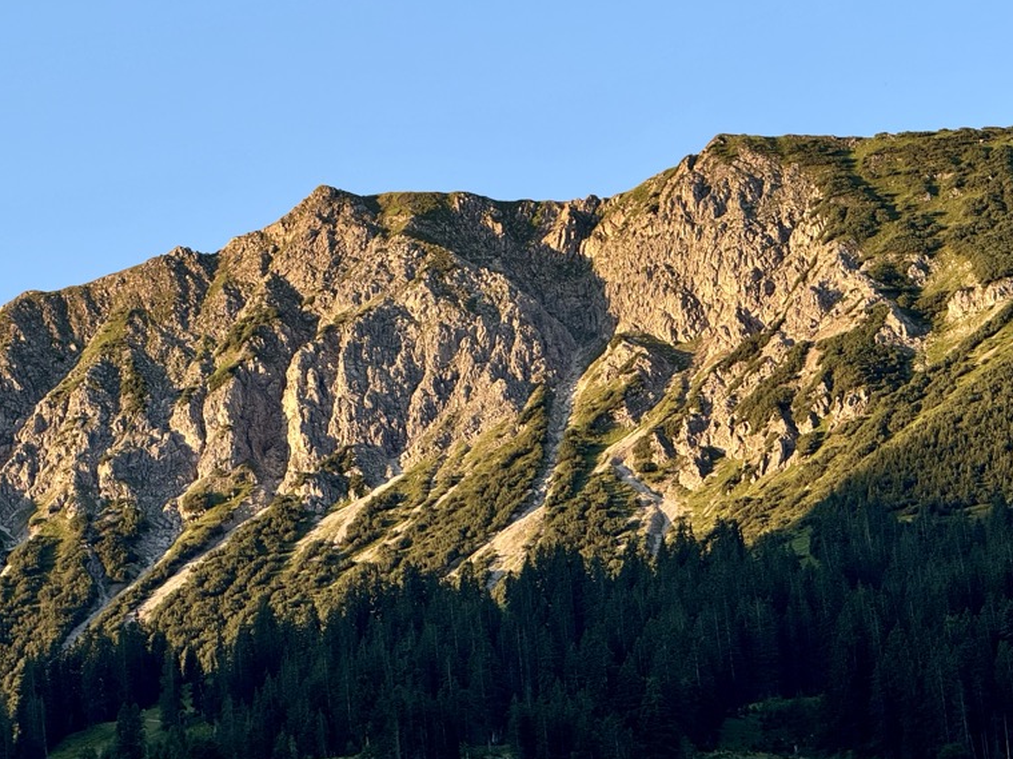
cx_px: 351
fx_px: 4740
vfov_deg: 9.2
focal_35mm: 162
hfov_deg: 12.2
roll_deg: +3.0
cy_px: 304
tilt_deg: +19.9
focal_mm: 15.66
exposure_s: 1/194
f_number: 2.8
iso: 50
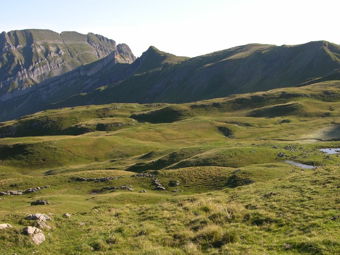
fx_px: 471
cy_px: 156
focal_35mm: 48
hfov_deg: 39.6
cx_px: 192
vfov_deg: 30.2
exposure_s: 1/147
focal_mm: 8.9
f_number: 5
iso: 50
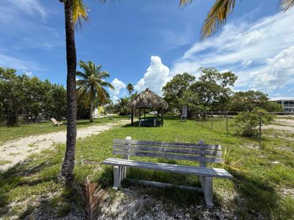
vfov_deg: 85.7
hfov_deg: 102.1
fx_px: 119
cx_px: 147
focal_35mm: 14
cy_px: 110
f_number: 2.2
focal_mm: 2.22
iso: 20
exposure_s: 1/888
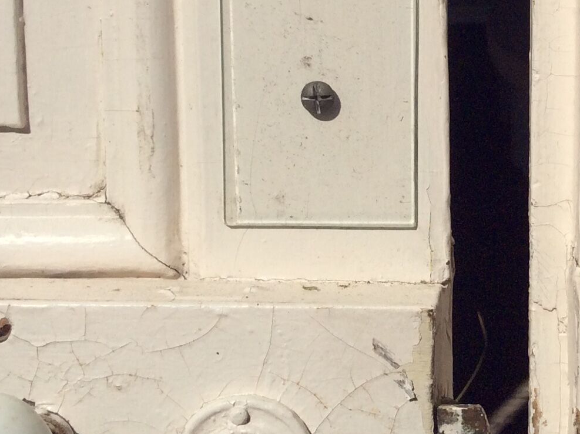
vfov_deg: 17.4
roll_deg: +1.3
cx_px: 521
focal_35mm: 84
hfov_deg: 22.7
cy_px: 79
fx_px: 1406
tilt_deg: -16.5
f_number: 2.4
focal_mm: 3.3
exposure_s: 1/6369
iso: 32
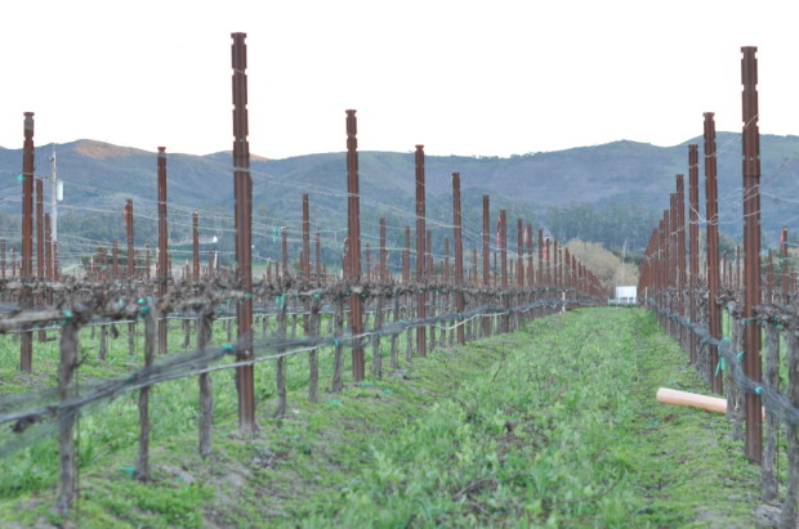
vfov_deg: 18.1
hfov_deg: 27.0
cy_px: 264
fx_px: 1662
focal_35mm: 75
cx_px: 400
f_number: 3.2
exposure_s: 1/40
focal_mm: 50
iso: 200
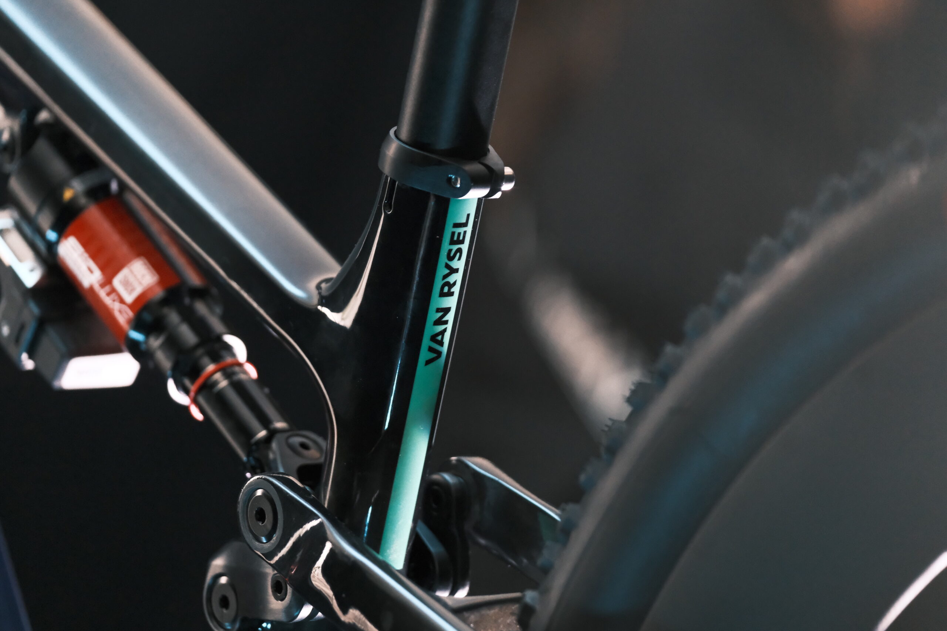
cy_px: 316
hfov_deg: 9.8
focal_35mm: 210
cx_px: 474
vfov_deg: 6.5
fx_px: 5524
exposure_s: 1/320
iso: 6400
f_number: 3.2
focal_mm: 140
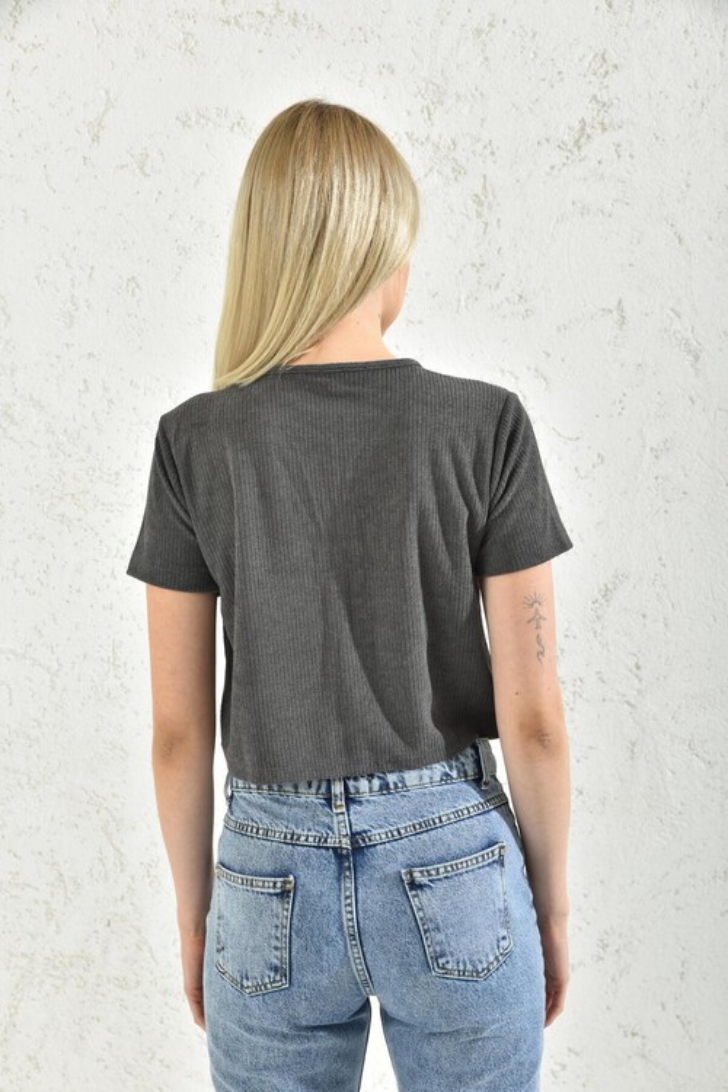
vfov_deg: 41.1
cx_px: 364
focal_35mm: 48
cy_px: 546
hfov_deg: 28.1
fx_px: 1456
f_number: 7.1
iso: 100
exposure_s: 1/160
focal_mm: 48
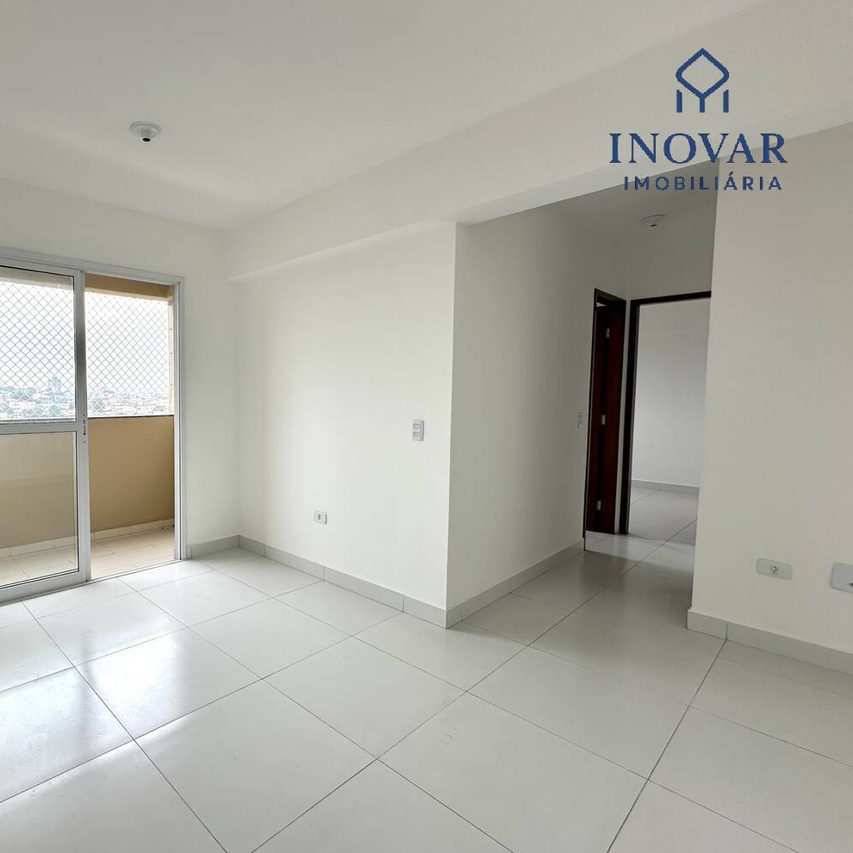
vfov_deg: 80.7
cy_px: 426
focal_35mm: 18
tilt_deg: -3.7
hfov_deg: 76.6
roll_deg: -0.4
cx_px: 246
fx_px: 502
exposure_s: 1/284
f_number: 2.2
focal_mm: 2.22
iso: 40
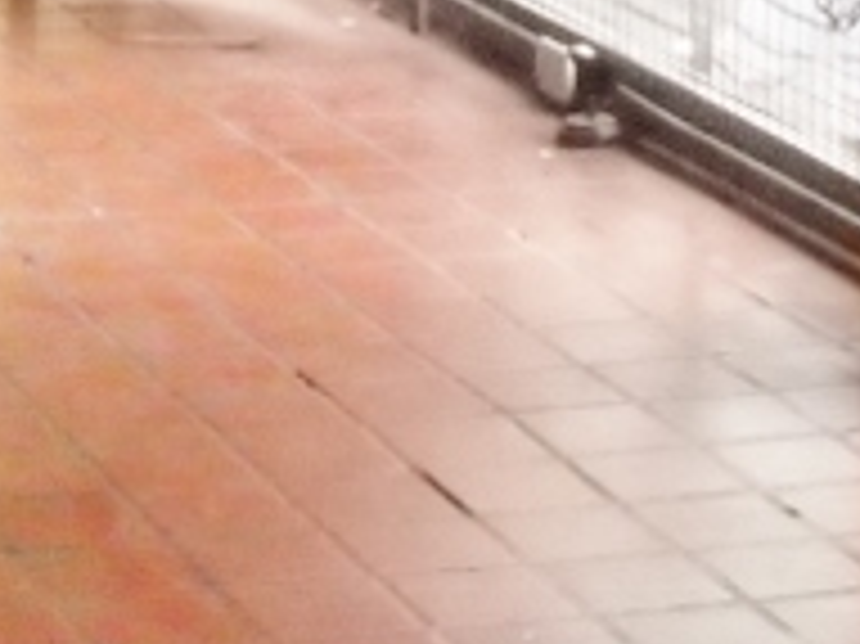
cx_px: -396
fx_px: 4270
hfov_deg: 11.1
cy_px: -540
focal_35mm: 172
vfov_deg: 8.3
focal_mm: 6.72
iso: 800
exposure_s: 1/125
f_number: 3.1
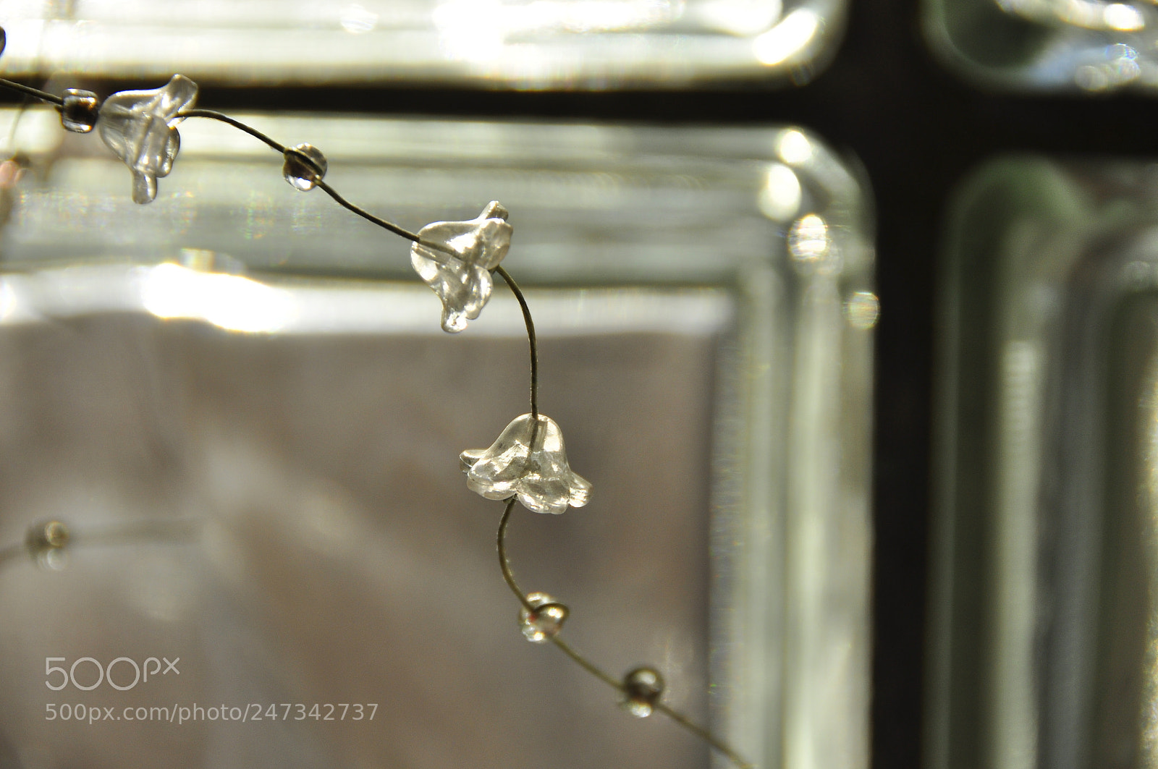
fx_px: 9639
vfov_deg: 4.6
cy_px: 384
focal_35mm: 300
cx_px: 579
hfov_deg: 6.9
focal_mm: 200
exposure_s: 1/400
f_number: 5.6
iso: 200
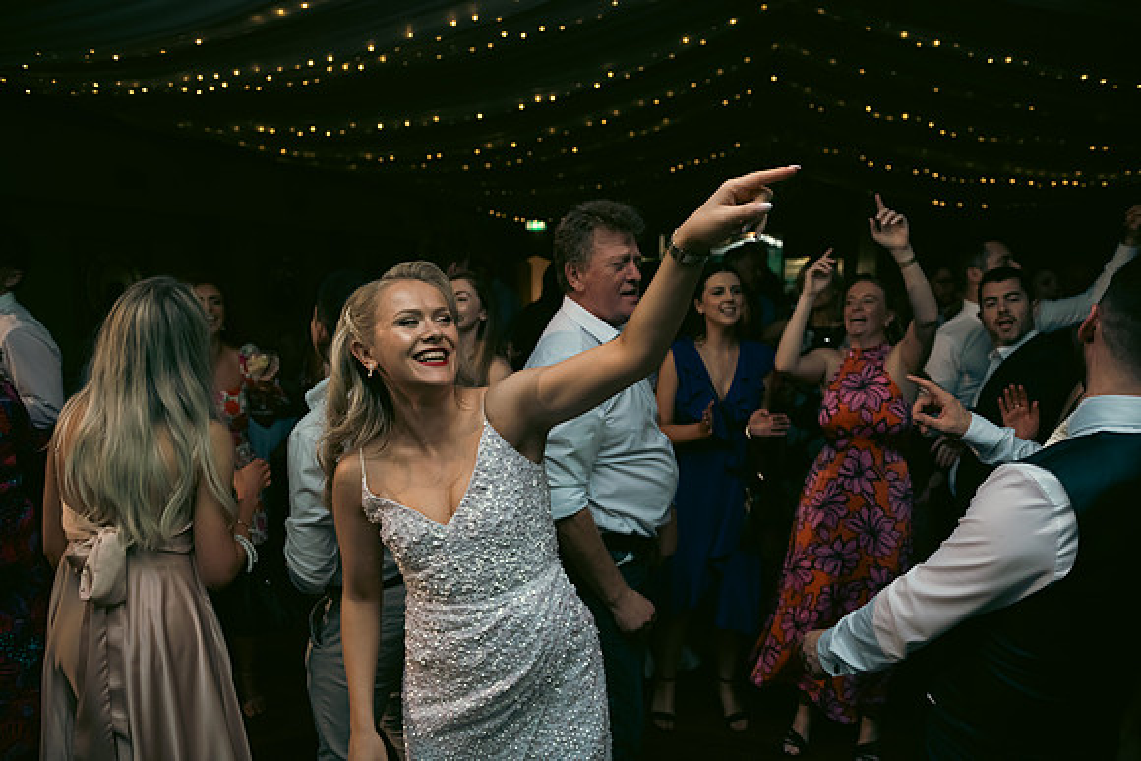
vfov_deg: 53.2
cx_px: 570
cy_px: 380
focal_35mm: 24
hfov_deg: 73.7
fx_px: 761
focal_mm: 24
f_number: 3.5
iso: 800
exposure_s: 1/160
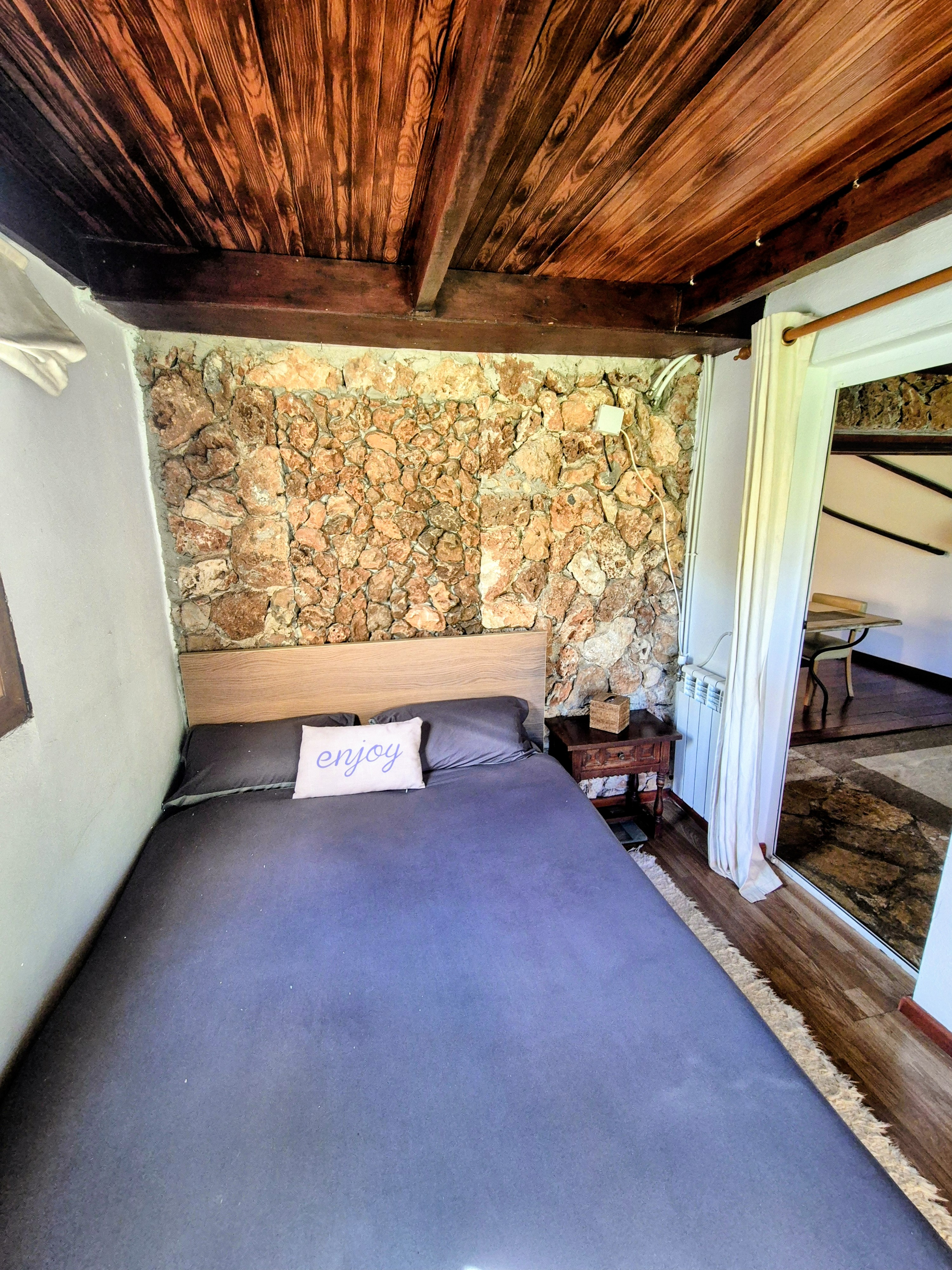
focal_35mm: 13
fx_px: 477
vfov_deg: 106.2
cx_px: 476
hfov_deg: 89.9
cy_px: 635
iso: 400
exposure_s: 1/50
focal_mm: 2.2
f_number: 2.2
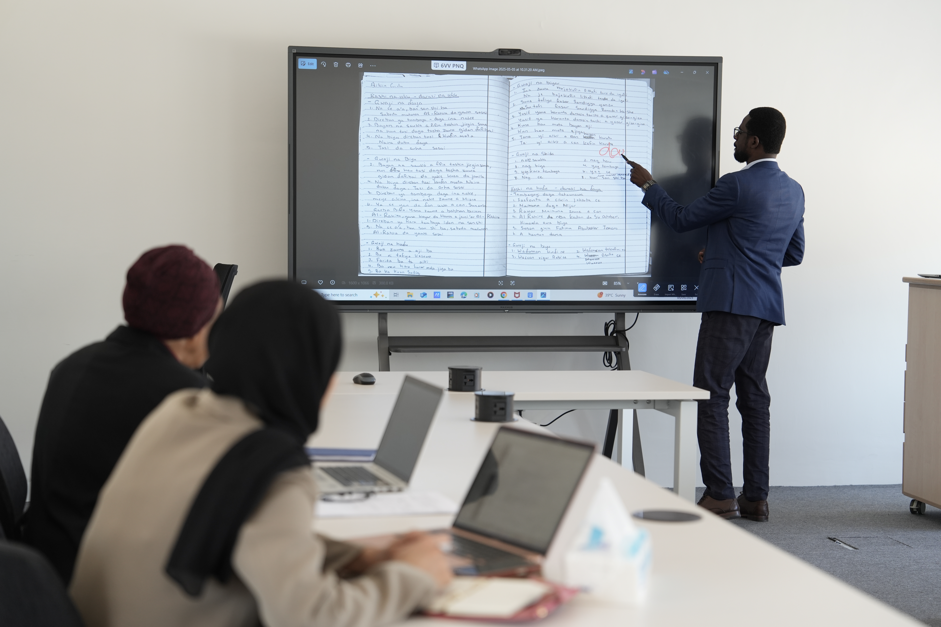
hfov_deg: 28.8
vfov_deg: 19.5
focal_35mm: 70
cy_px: 314
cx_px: 470
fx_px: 1830
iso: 500
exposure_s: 1/250
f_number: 2.8
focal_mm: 70
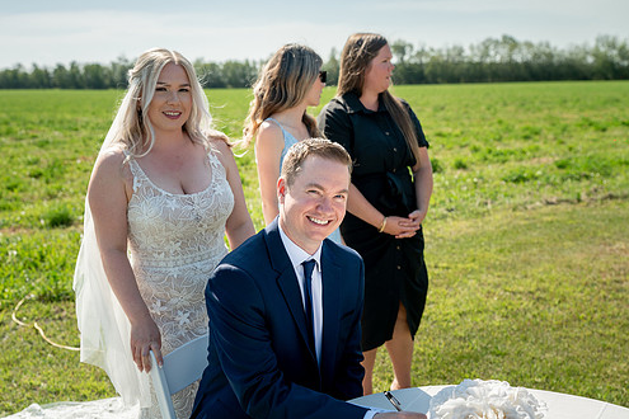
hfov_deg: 47.3
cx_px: 277
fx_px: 716
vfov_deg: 32.6
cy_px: 230
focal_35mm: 41
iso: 250
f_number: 3.5
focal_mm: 35
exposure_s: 1/200
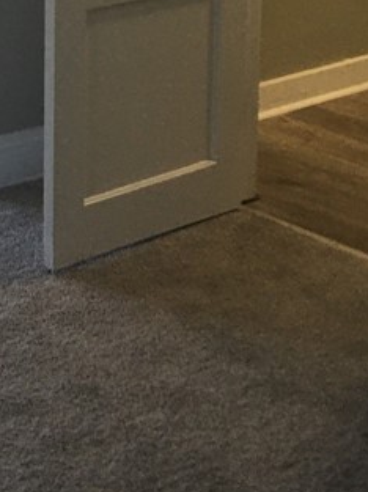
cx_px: -52
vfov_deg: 19.4
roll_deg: -0.1
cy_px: -102
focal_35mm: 95
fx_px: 1349
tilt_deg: -8.2
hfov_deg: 15.1
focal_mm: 4.15
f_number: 2.2
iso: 40
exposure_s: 1/30
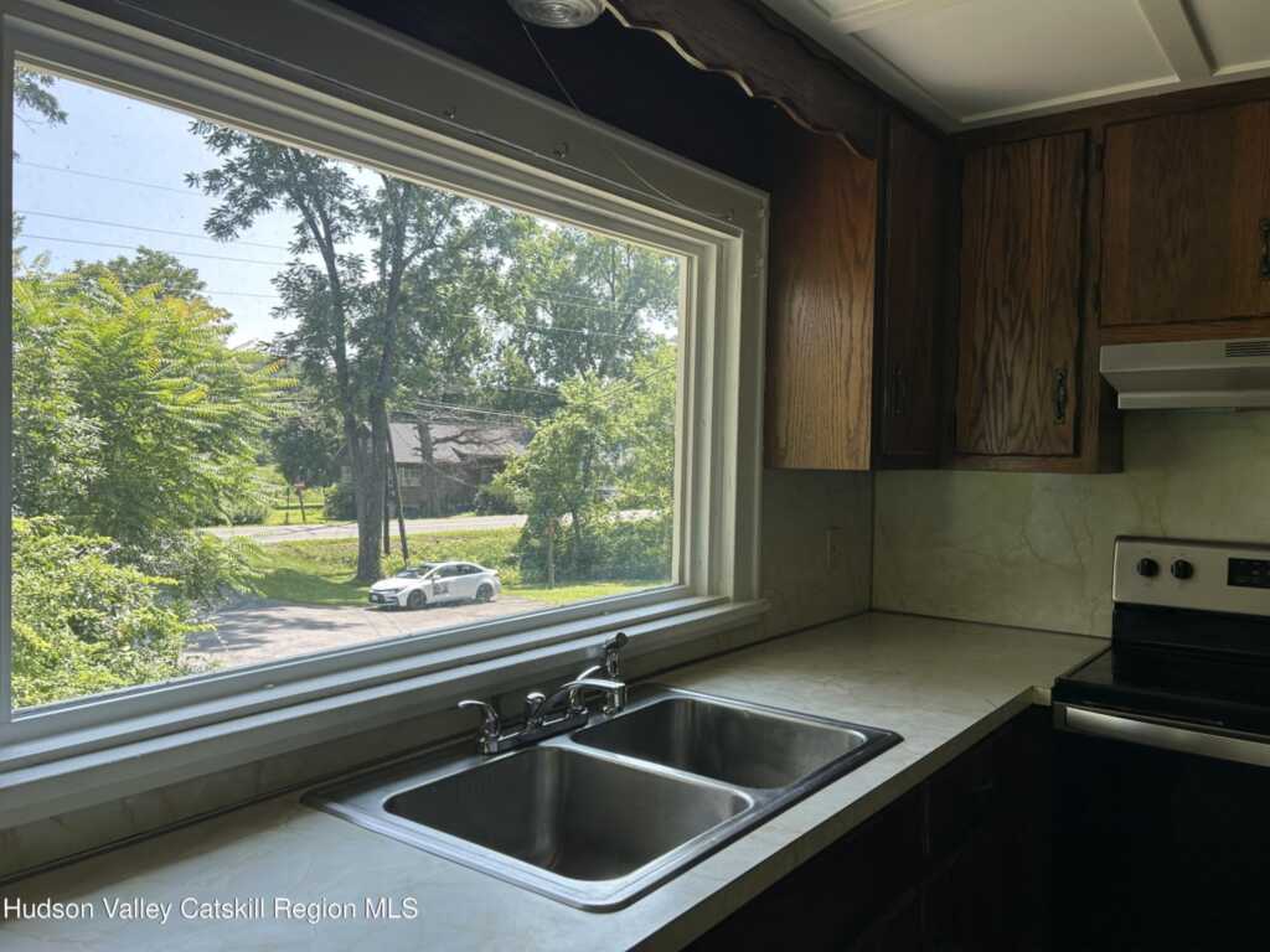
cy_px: 476
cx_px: 635
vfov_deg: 53.1
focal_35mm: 26
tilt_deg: -1.1
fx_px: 954
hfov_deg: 67.3
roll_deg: -0.1
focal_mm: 5.7
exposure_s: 1/486
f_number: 1.5
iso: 50
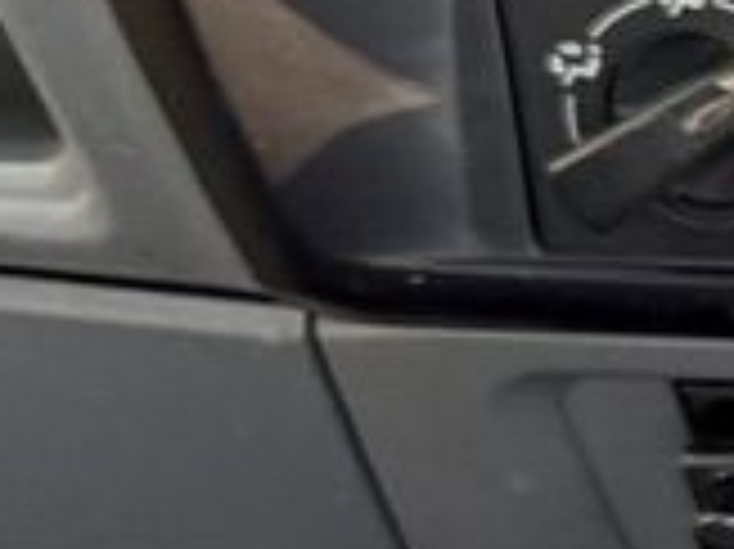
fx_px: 4005
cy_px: 544
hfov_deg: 8.2
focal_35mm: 189
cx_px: 2495
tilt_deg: -41.7
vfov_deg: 7.8
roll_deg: +1.6
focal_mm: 6.76
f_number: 1.78
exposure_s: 1/121
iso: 80
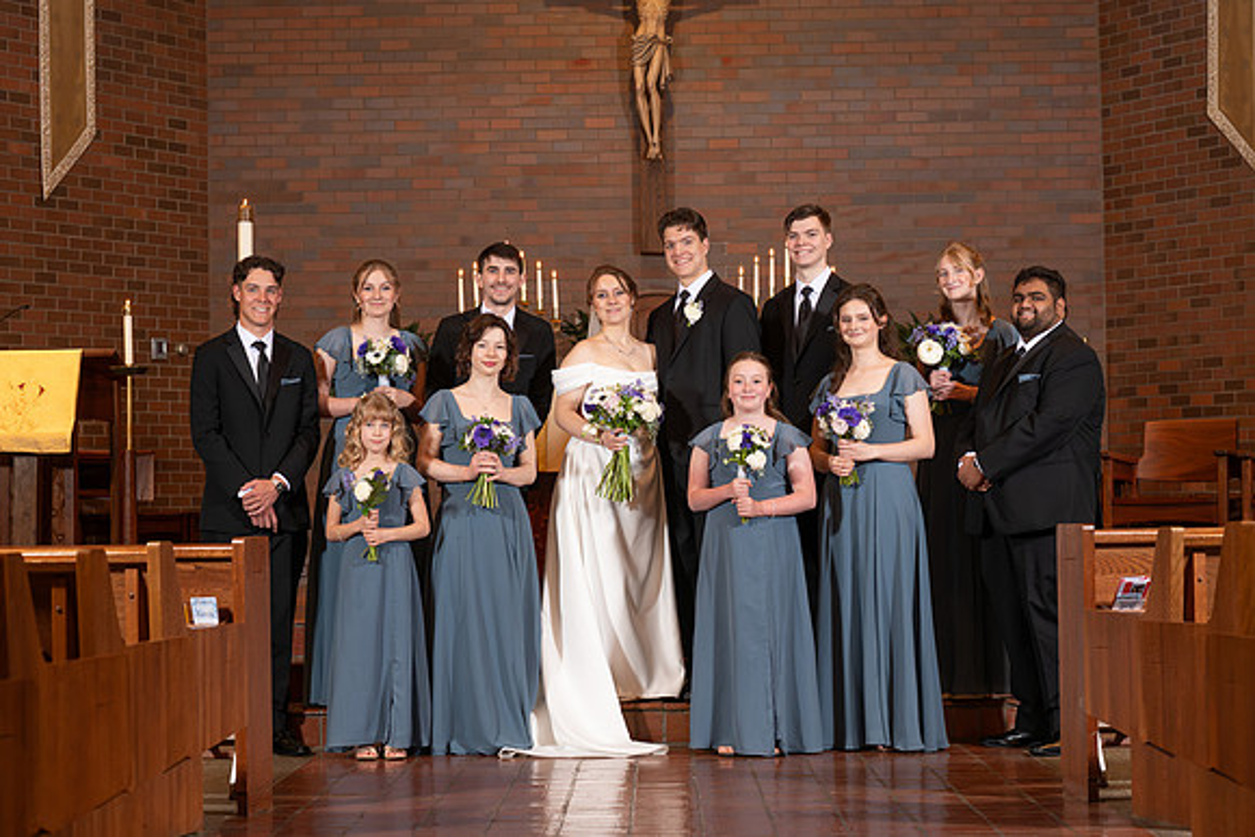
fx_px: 2789
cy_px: 418
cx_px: 628
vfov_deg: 17.1
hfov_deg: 25.4
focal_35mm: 80
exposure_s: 1/200
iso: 2500
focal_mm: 80
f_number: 5.6
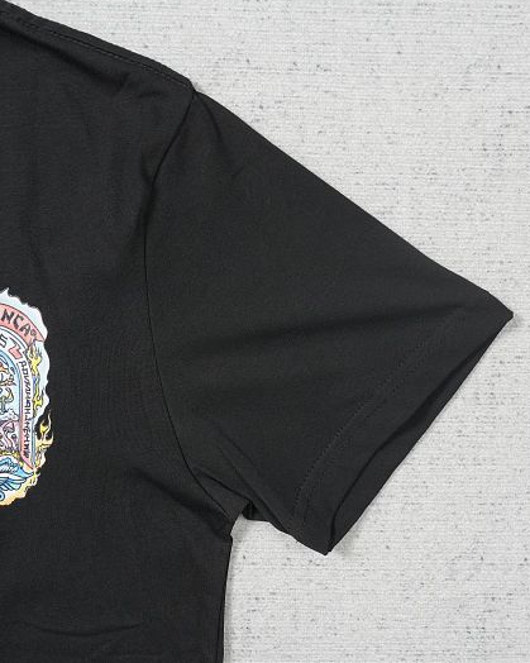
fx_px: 843
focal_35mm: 43
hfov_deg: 34.8
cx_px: 304
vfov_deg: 42.9
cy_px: 330
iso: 1600
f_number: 10
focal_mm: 20
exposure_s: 1/100
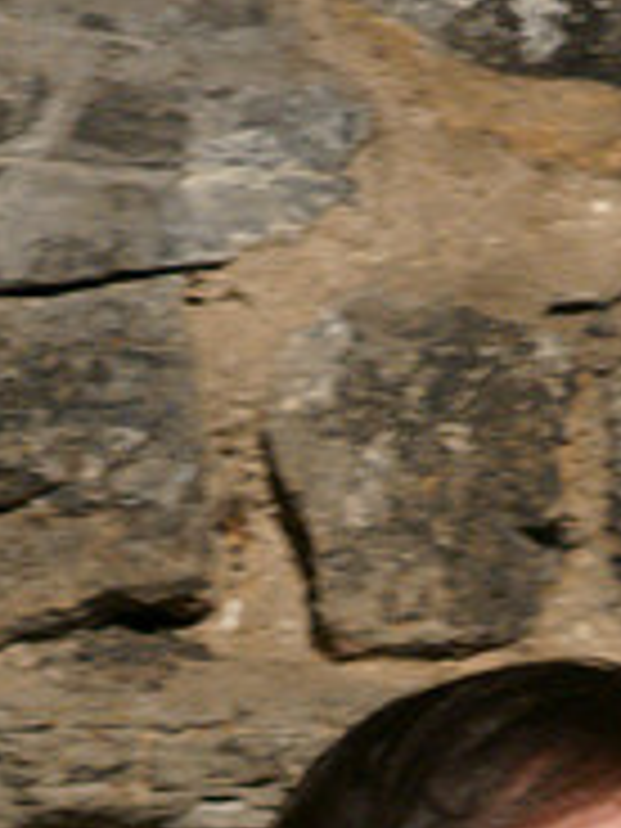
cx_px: 389
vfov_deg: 5.7
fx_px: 8169
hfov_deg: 4.4
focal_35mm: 342
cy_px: 1210
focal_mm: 75
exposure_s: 1/25
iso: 1600
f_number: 2.8
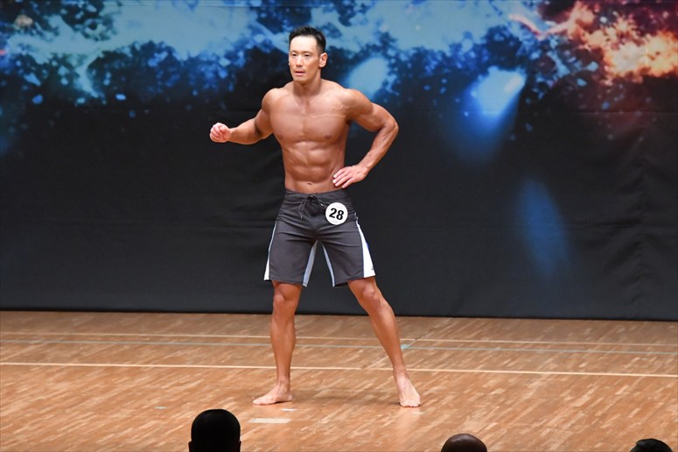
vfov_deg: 5.1
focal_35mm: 270
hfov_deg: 7.6
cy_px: 226
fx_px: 5083
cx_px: 339
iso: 8000
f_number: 5.6
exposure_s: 1/400
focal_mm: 180
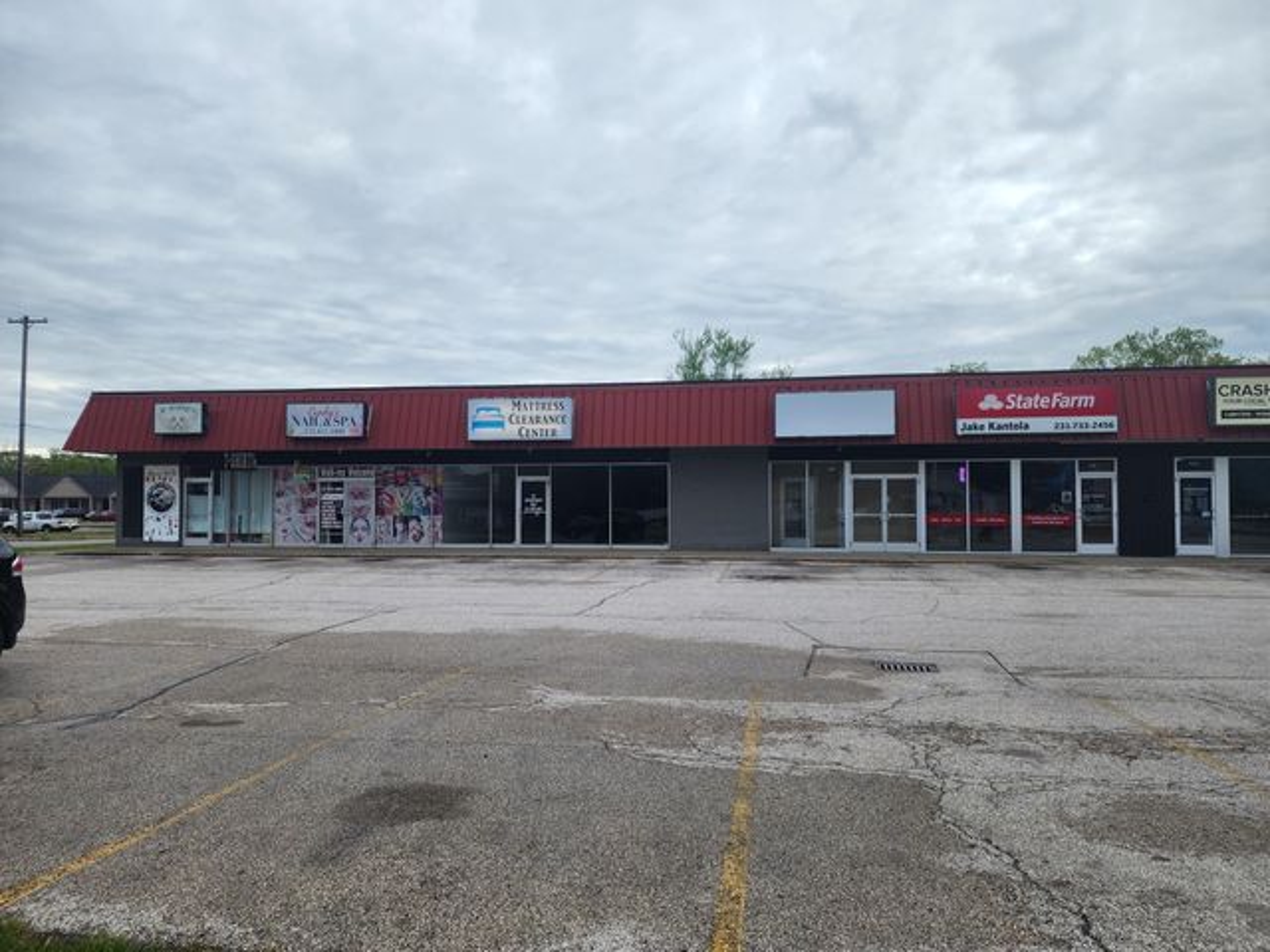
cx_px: 635
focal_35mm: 23
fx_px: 844
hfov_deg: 73.9
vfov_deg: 58.9
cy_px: 476
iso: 12
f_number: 1.8
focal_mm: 6.4
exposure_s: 1/533
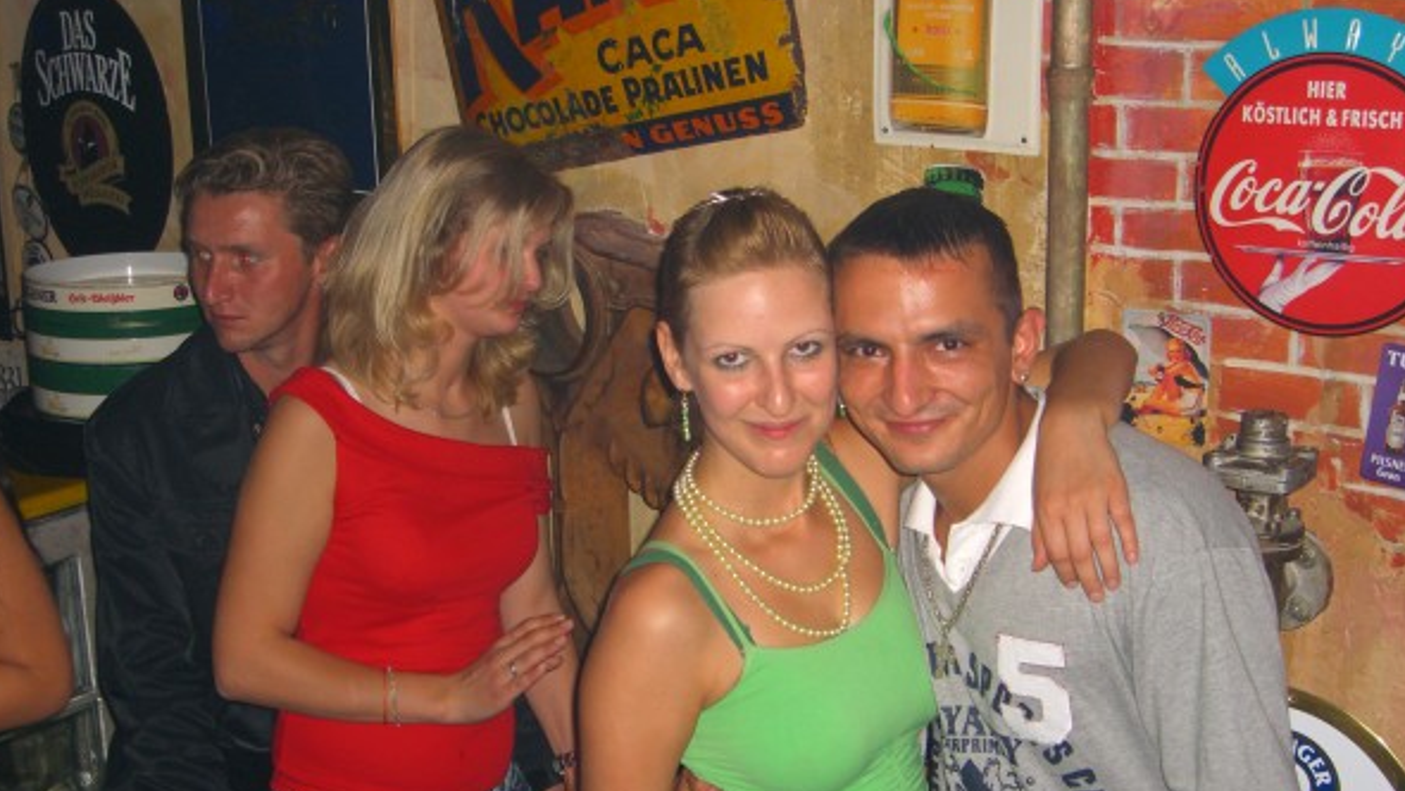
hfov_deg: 40.6
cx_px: 698
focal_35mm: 51
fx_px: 1900
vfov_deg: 23.5
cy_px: 465
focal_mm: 9.5
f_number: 3.1
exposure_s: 1/60
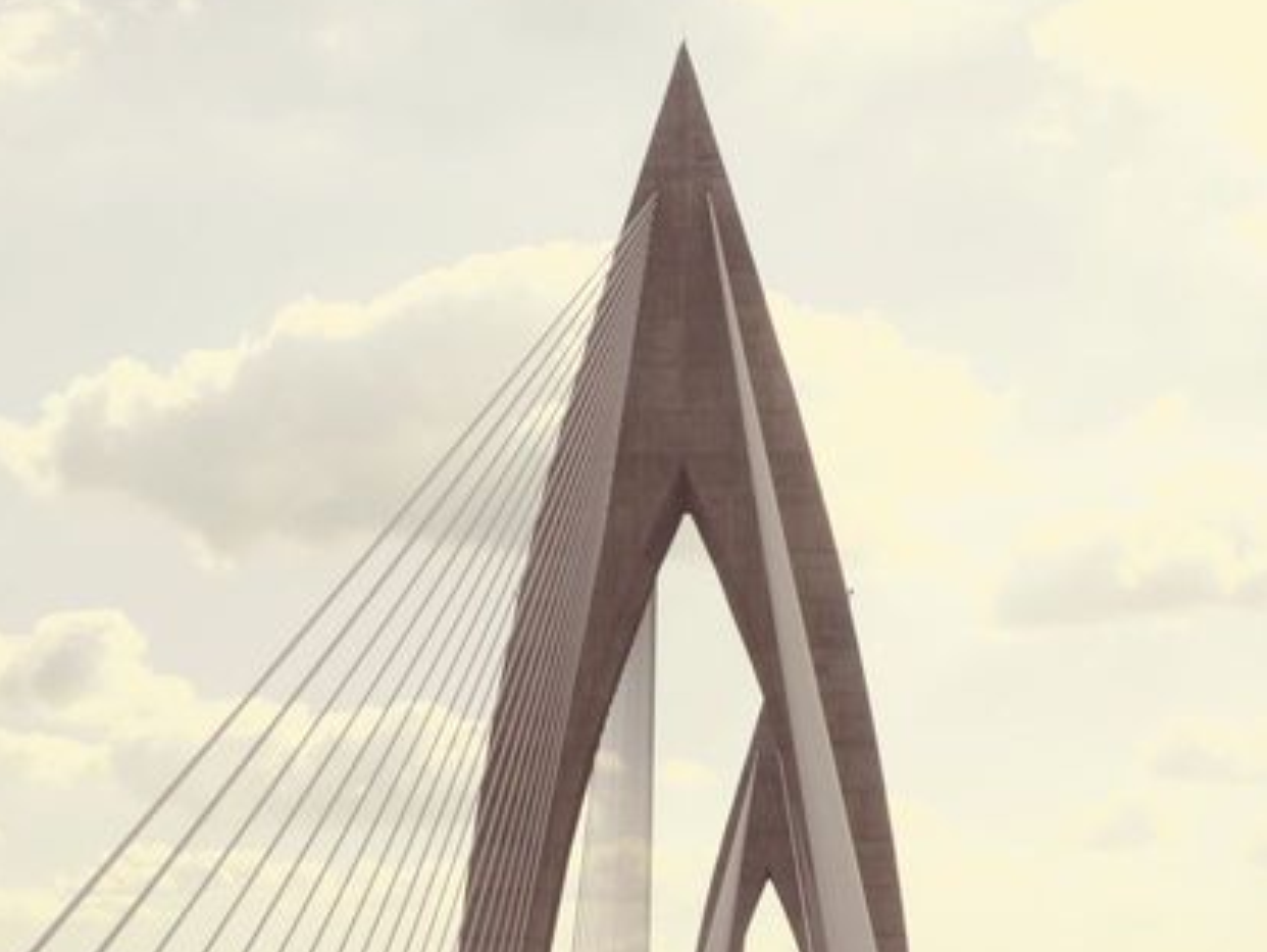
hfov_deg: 23.0
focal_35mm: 85
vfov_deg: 17.1
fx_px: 3113
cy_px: 875
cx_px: 765
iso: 80
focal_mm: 7.8
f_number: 3.9
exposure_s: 1/1300
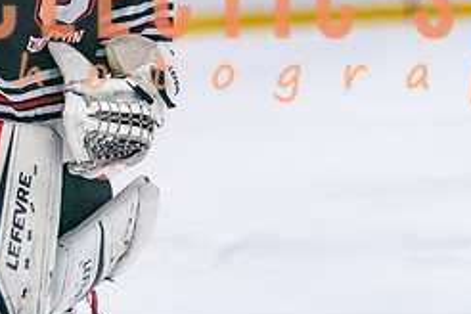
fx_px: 7548
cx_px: 121
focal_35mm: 577
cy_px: -71
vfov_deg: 2.4
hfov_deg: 3.6
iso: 3200
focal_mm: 200
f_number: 2.8
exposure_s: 1/1250
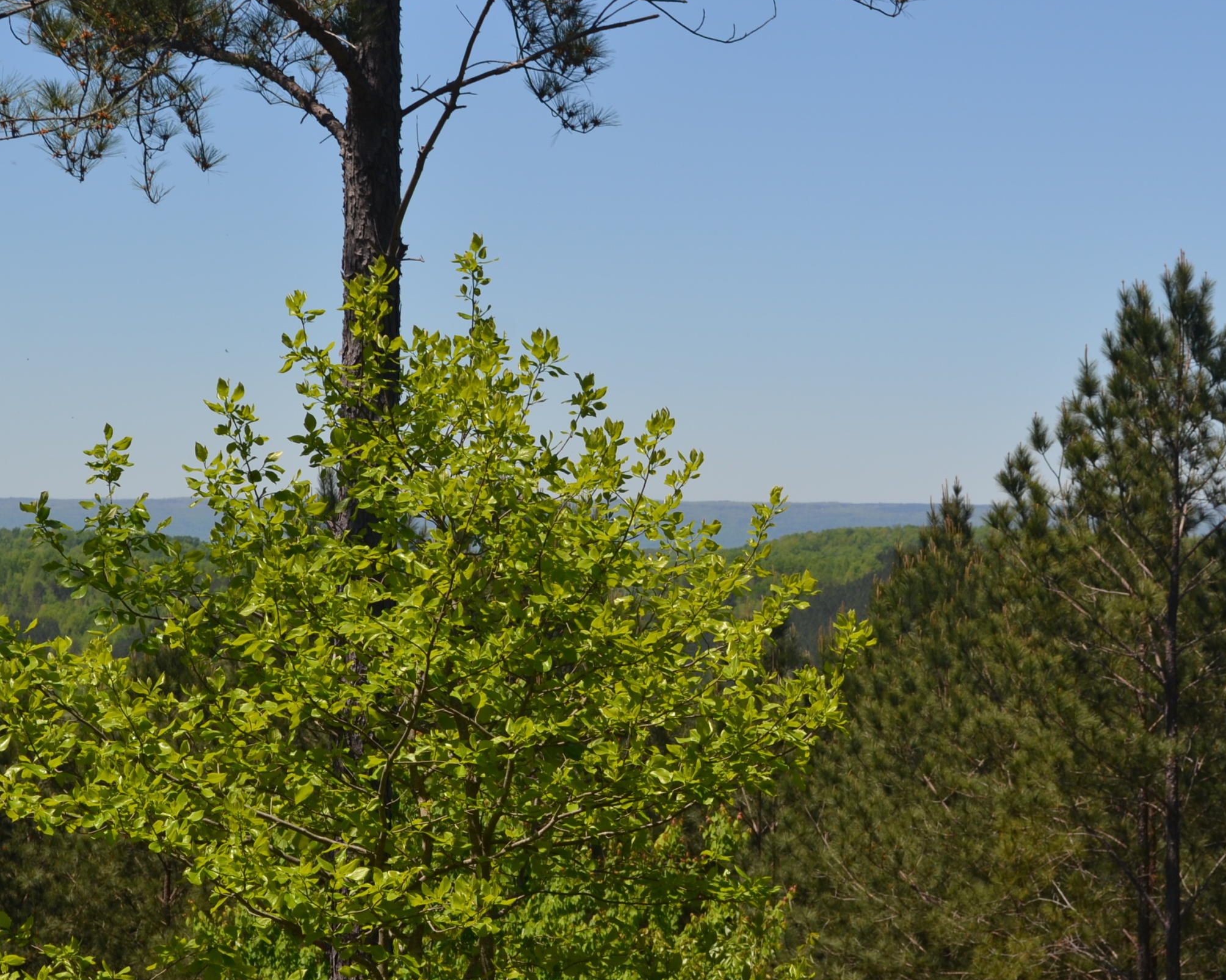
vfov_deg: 13.3
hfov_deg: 16.6
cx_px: 633
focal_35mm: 116
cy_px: 459
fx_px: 4198
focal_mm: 55
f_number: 8
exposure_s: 1/250
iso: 100
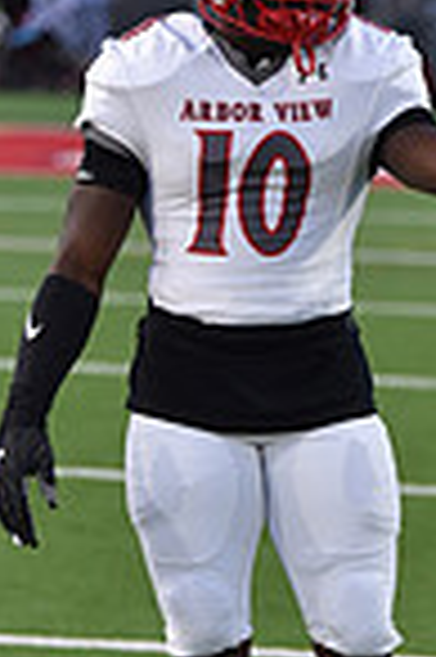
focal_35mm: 377
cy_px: 306
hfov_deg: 3.6
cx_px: 292
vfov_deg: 5.5
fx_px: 6865
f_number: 2.8
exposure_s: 1/800
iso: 1100
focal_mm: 122
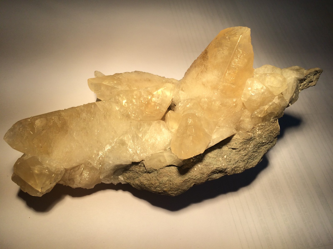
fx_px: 279
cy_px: 124
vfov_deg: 48.2
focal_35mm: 29
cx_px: 166
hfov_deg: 61.7
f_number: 2.2
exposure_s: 1/354
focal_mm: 4.15
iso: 32
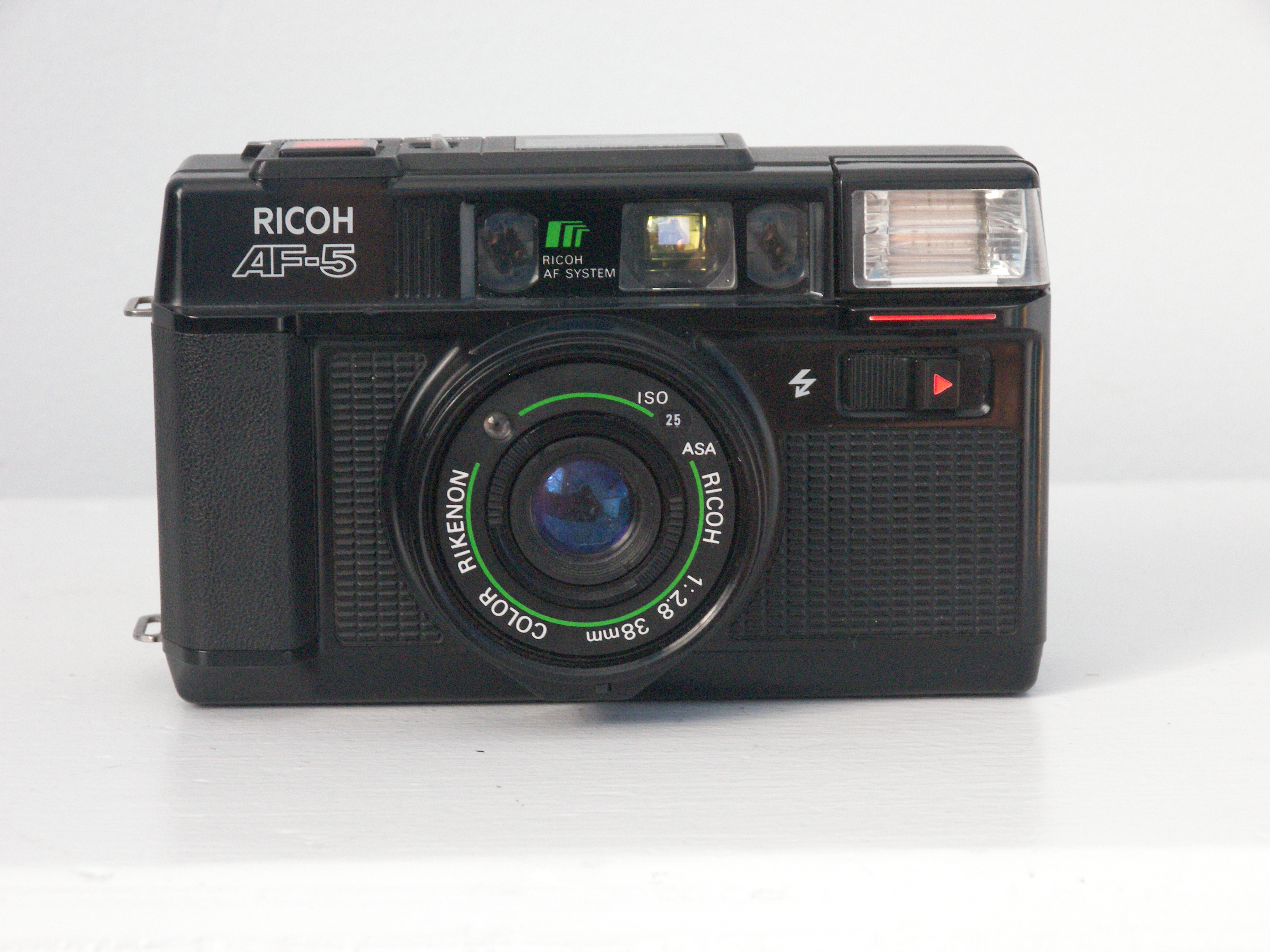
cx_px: 635
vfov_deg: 12.3
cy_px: 476
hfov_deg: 16.4
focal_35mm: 120
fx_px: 4403
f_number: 4
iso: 400
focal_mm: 25.2
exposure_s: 1/13
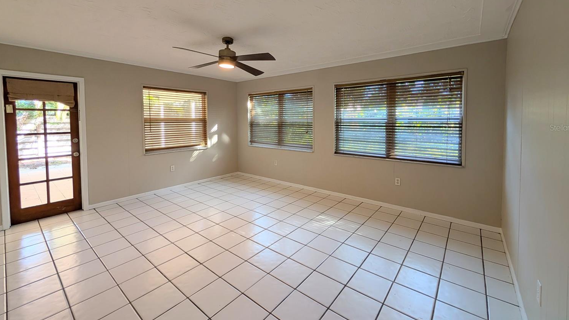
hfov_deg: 106.8
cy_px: 128
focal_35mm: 14
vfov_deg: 73.4
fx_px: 211
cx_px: 282
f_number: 1.7
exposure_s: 1/120
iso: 77
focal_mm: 2.02
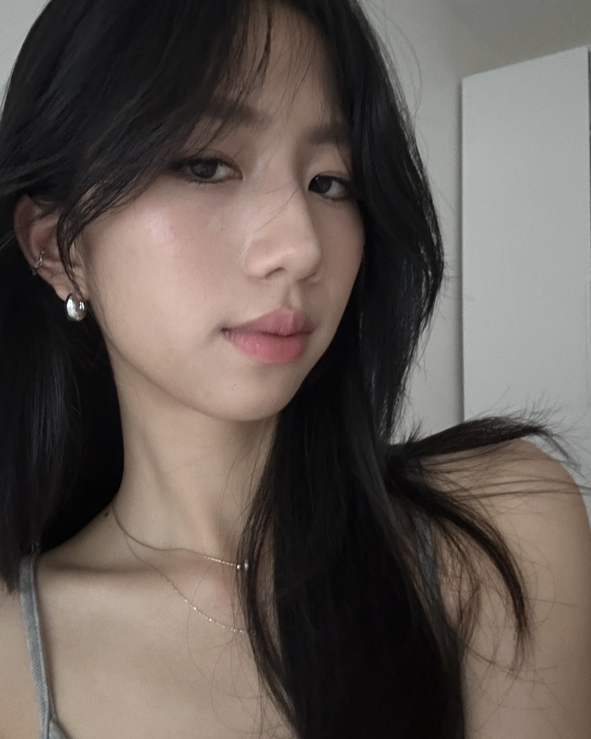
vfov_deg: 55.6
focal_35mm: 32
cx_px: 302
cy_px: 337
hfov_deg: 45.8
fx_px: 700
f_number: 1.9
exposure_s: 1/24
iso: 640
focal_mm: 2.69
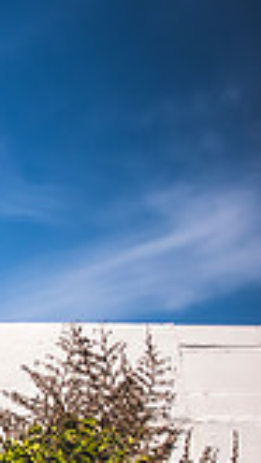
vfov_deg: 22.7
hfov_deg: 9.8
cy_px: 498
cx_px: -552
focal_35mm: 89
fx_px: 1093
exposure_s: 1/4000
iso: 100
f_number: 2.8
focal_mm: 24
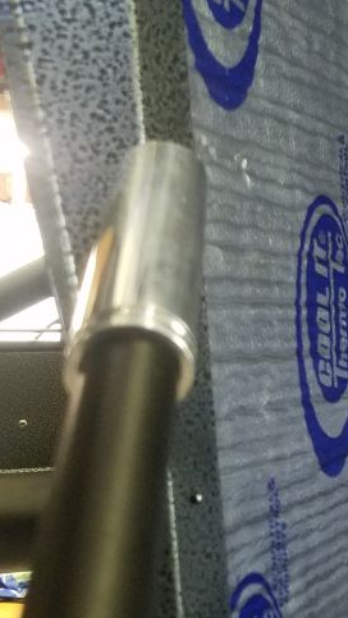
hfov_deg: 16.6
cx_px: 633
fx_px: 983
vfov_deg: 34.7
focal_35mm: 60
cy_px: 242
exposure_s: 1/24
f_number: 1.7
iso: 200
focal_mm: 4.2
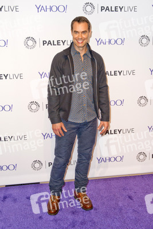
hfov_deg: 38.9
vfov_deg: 55.8
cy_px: 114
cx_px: 76
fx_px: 217
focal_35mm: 34
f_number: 4
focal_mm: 34
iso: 400
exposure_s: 1/400
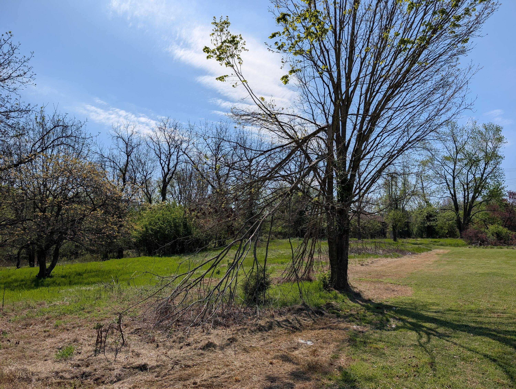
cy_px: 194
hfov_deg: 71.5
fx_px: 358
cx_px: 258
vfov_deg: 56.9
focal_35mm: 24
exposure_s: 1/3534
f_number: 1.68
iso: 20
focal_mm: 6.9
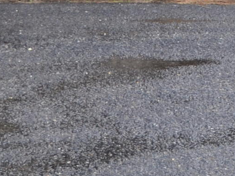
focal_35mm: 255
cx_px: 313
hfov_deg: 7.7
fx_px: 1732
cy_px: -267
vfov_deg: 5.6
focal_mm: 30
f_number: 4.2
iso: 400
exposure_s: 1/80
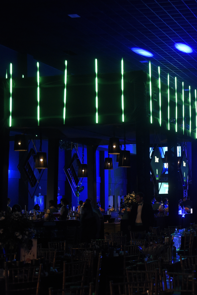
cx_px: 211
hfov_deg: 17.6
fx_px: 616
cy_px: 148
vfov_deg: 27.0
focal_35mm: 75
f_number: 4
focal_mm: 50
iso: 3200
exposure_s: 1/60
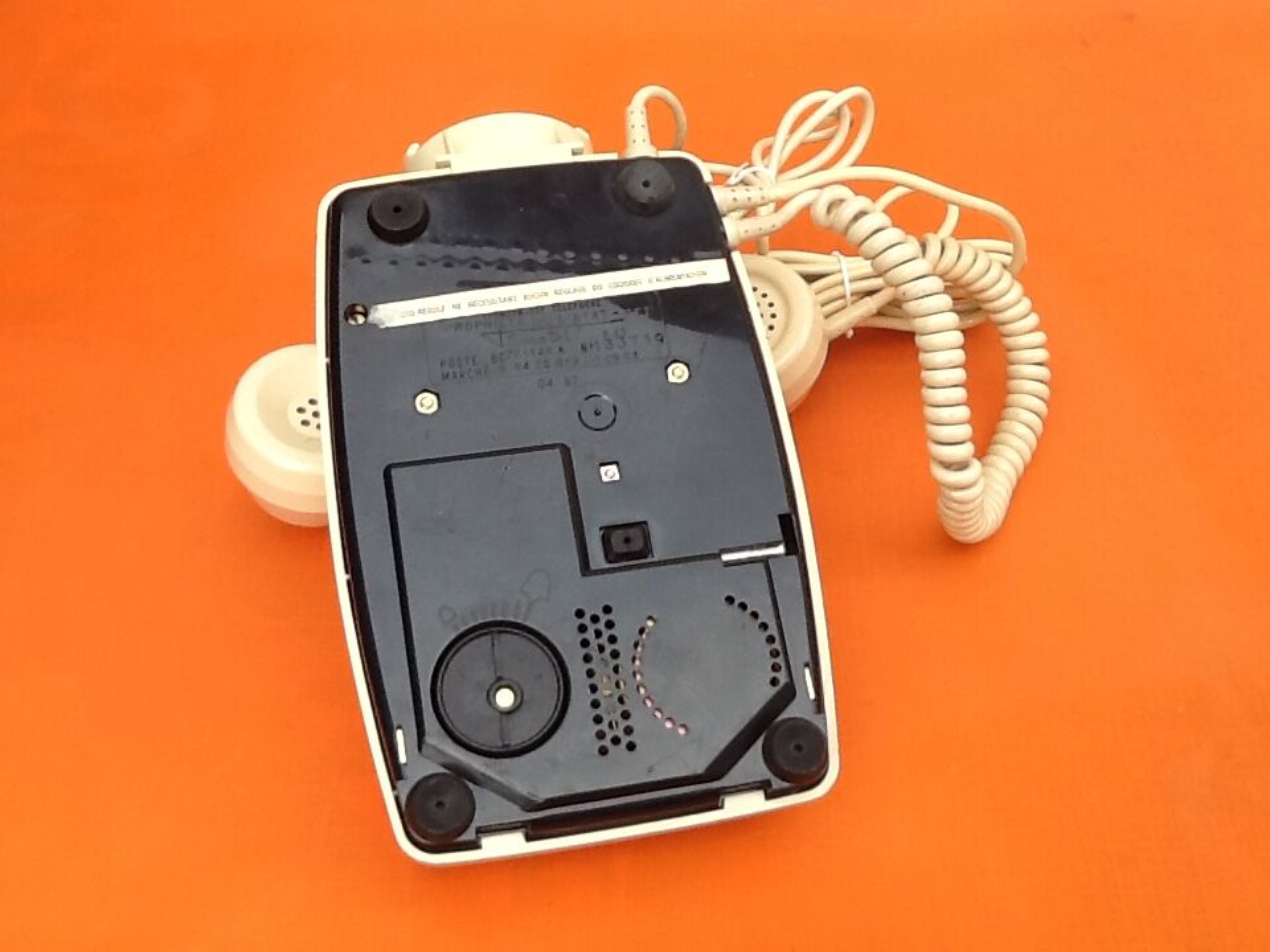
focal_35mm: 44
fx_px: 1614
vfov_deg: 32.9
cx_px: 635
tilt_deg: -46.6
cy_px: 476
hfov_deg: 42.9
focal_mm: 2.03
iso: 40
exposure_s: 1/228
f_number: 2.4
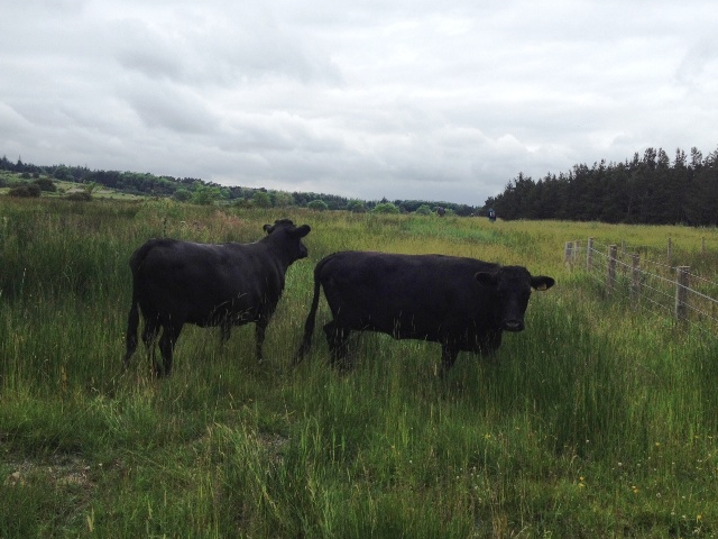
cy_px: 218
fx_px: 871
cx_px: 369
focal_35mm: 42
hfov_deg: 44.8
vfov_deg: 34.2
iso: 50
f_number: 2.4
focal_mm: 4.28
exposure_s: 1/1416
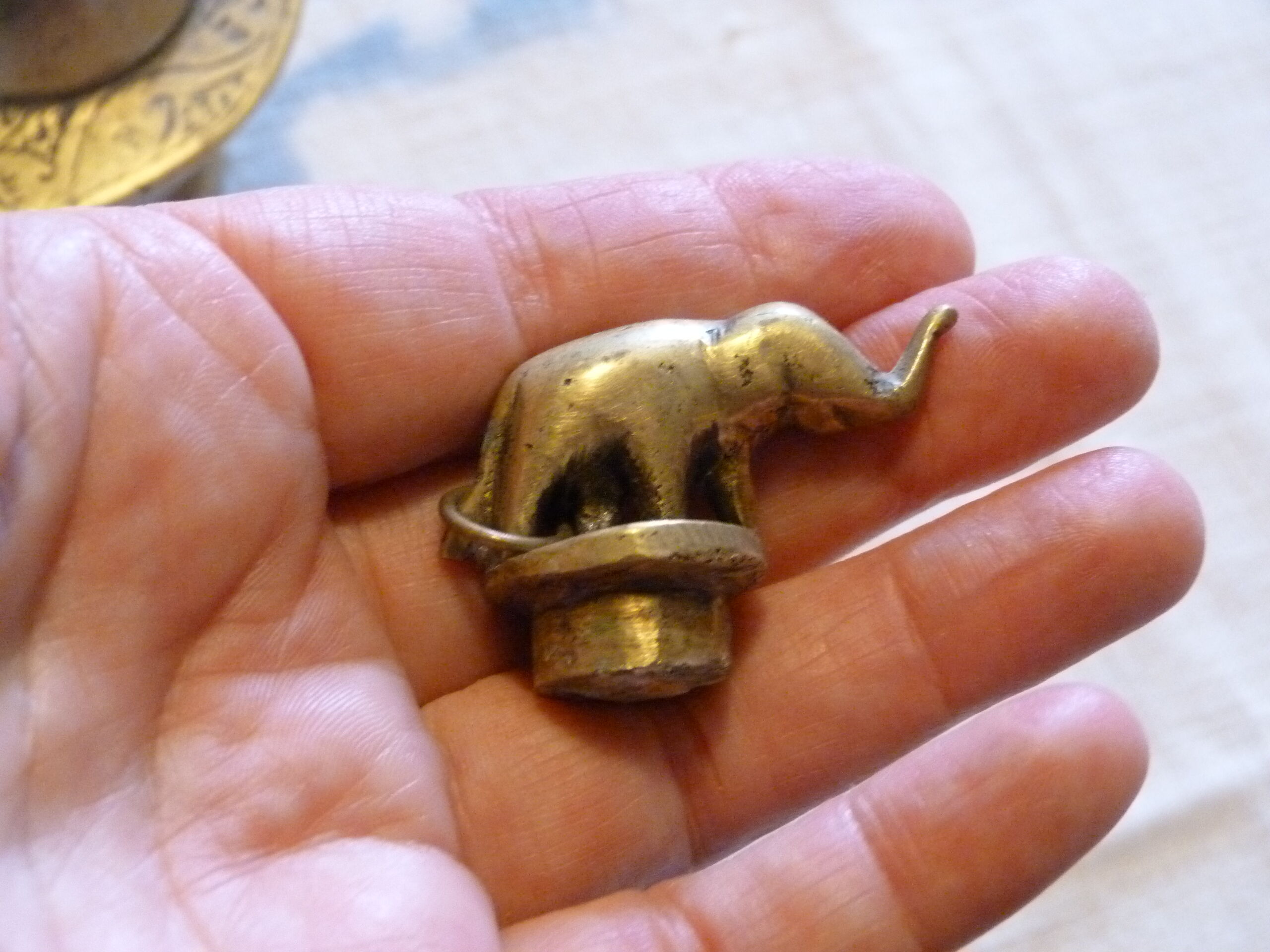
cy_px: 476
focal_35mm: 66
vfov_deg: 22.3
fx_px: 2421
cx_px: 635
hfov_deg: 29.4
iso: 800
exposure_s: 1/15
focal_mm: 11.8
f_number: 3.3
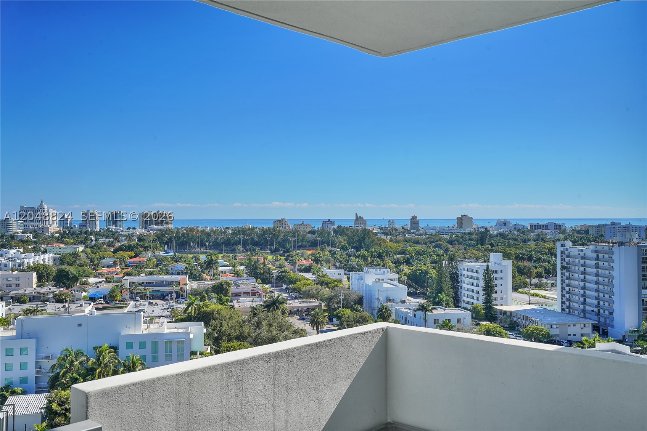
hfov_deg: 54.4
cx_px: 324
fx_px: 629
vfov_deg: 37.9
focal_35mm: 35
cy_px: 216
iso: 100
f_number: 13
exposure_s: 1/100
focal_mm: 35
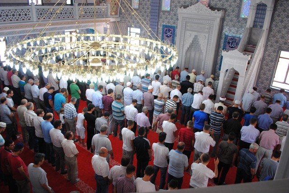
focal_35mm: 27
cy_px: 96
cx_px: 144
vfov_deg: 48.0
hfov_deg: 67.4
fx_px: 217
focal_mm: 18
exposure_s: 1/30
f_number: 3.5
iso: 200
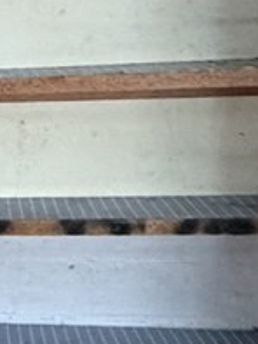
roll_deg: +2.5
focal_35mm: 109
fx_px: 1082
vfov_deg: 18.0
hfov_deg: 11.4
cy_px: 143
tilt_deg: -5.5
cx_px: -350
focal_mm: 2.22
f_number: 2.2
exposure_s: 1/60
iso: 500
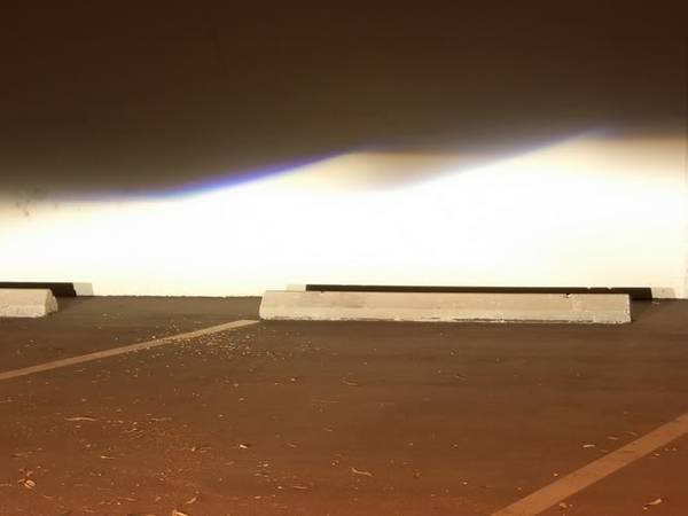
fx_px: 1769
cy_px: 258
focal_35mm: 89
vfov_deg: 16.6
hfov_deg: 22.0
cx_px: 344
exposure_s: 2
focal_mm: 19.2
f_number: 7.1
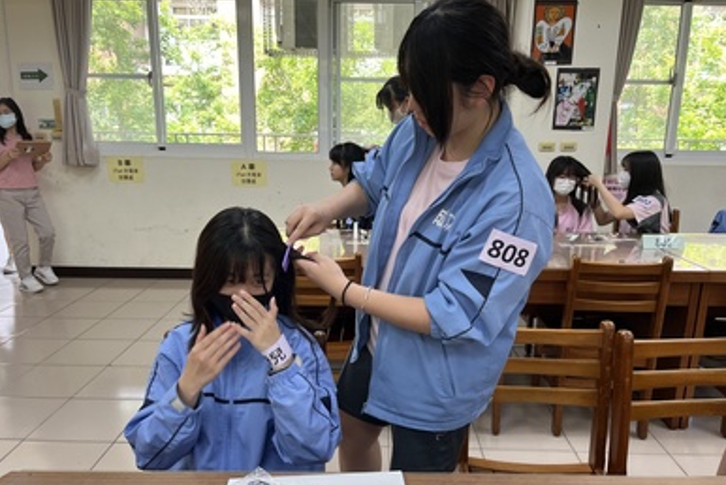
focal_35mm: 28
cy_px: 267
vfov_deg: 46.4
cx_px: 363
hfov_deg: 65.4
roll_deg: -1.0
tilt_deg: -14.2
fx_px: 565
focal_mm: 5.1
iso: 80
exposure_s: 1/120
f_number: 1.6
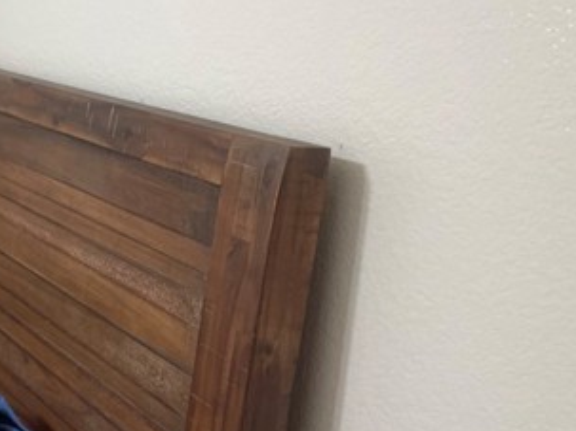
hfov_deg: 33.4
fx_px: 915
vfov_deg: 26.5
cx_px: 74
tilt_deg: -9.3
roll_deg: -4.6
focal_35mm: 55
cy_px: 178
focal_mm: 4.2
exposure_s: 1/60
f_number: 1.6
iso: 160
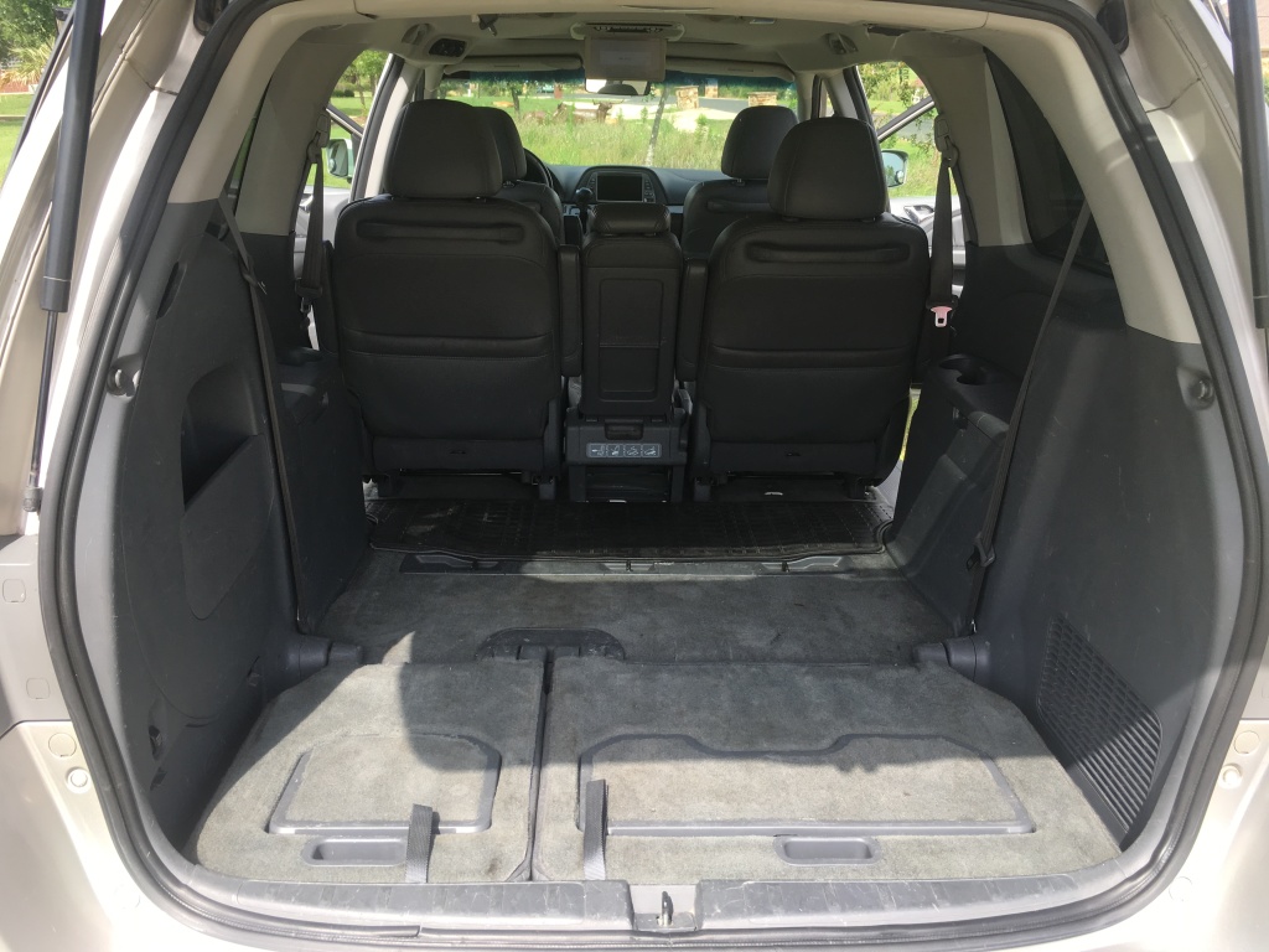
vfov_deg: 48.2
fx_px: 1063
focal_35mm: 29
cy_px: 476
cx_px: 634
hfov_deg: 61.7
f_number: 2.2
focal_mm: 4.15
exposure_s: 1/371
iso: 25
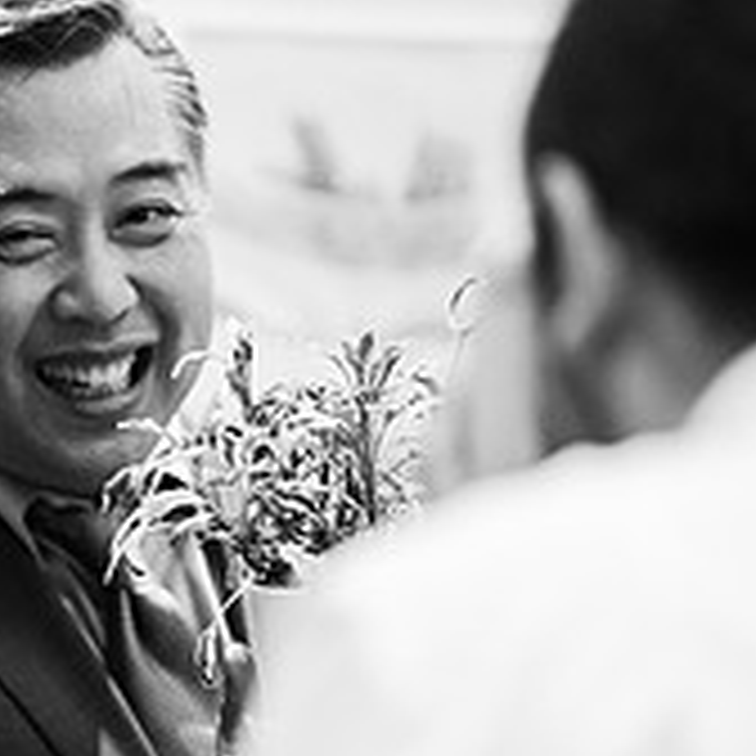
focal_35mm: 250
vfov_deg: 7.0
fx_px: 6177
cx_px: -63
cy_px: 529
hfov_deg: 7.0
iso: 1000
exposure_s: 1/320
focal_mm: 85
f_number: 1.4
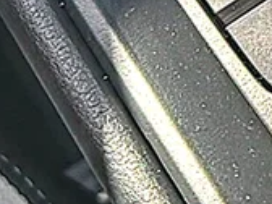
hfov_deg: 12.3
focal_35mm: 142
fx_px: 1116
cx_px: 546
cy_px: -202
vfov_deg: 9.7
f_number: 1.78
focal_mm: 6.86
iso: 80
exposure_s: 1/418
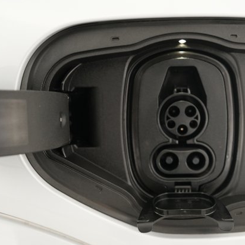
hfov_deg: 48.4
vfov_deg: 49.7
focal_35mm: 33
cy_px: 125
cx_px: 174
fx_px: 264
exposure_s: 1/60
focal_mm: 25
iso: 3200
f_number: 2.8
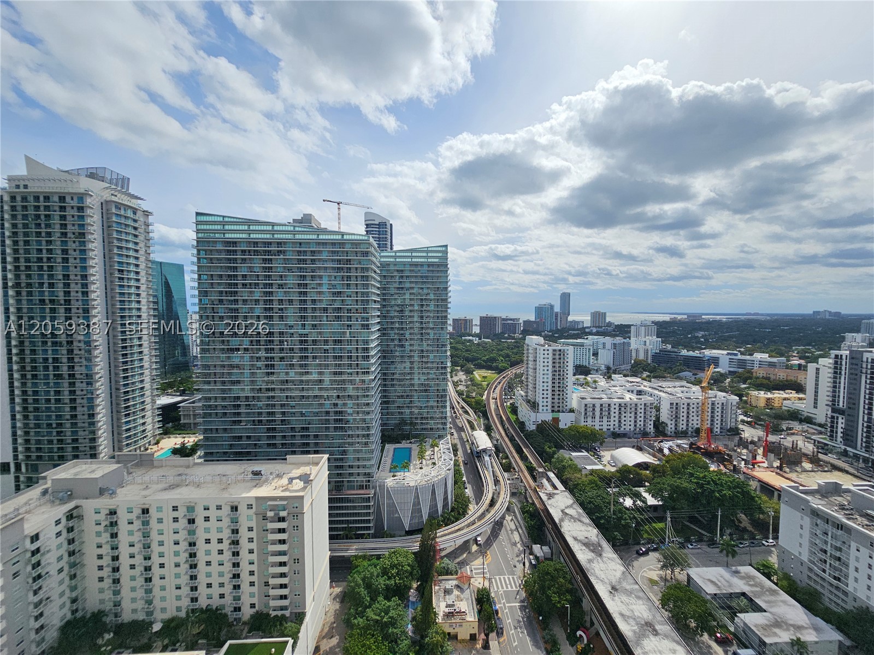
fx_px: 328
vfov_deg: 89.9
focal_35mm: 13
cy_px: 328
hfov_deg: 106.2
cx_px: 437
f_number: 2.2
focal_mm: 2.2
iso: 50
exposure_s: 1/6014
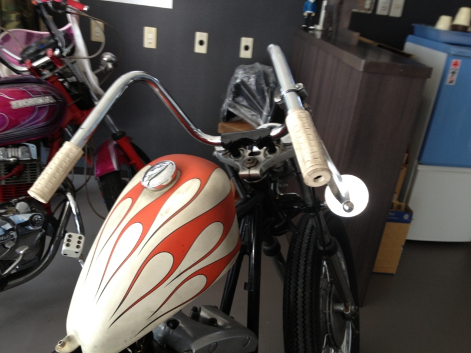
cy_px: 176
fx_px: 476
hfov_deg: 52.6
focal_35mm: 35
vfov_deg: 40.7
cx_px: 236
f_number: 2.4
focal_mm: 4.28
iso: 64
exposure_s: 1/20
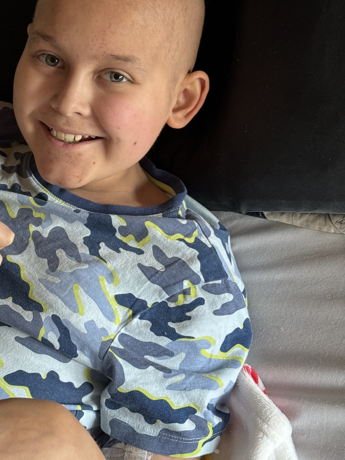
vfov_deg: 25.5
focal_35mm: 76
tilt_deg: -34.0
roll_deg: +3.1
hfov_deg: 19.2
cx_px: 72
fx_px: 1010
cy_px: 157
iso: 250
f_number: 1.8
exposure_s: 1/42
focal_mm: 6.9
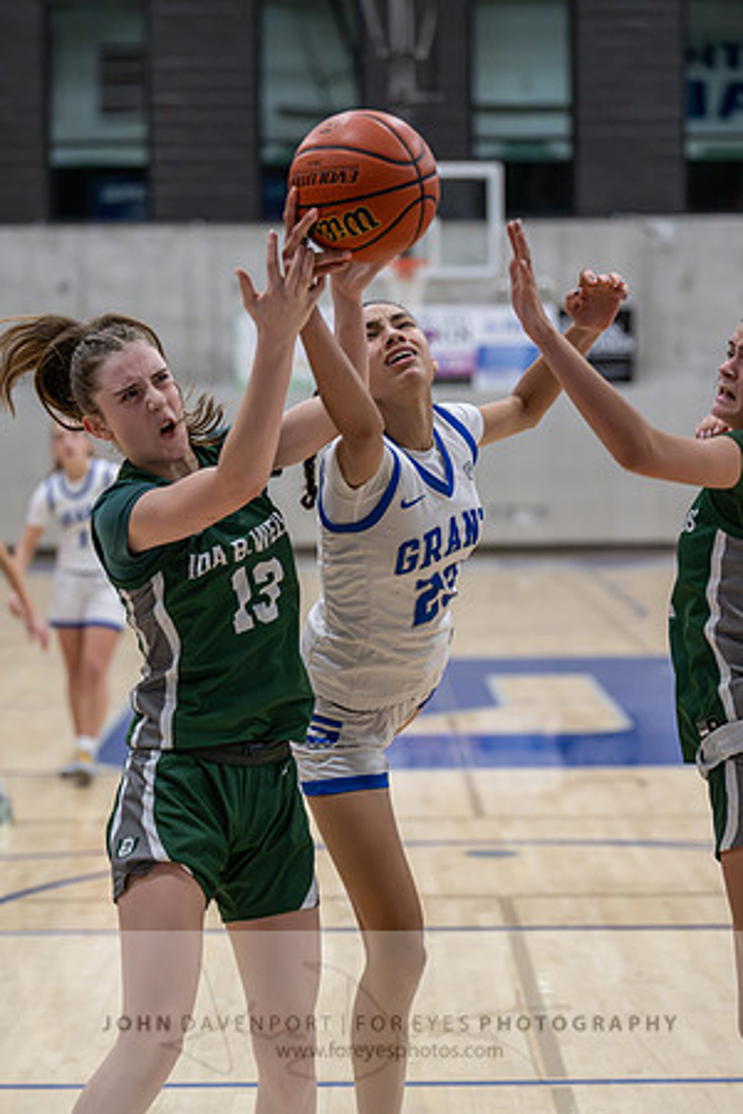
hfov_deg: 14.9
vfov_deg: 22.1
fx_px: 2848
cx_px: 372
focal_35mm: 92
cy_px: 557
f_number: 2.8
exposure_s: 1/1000
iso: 5600
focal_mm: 92
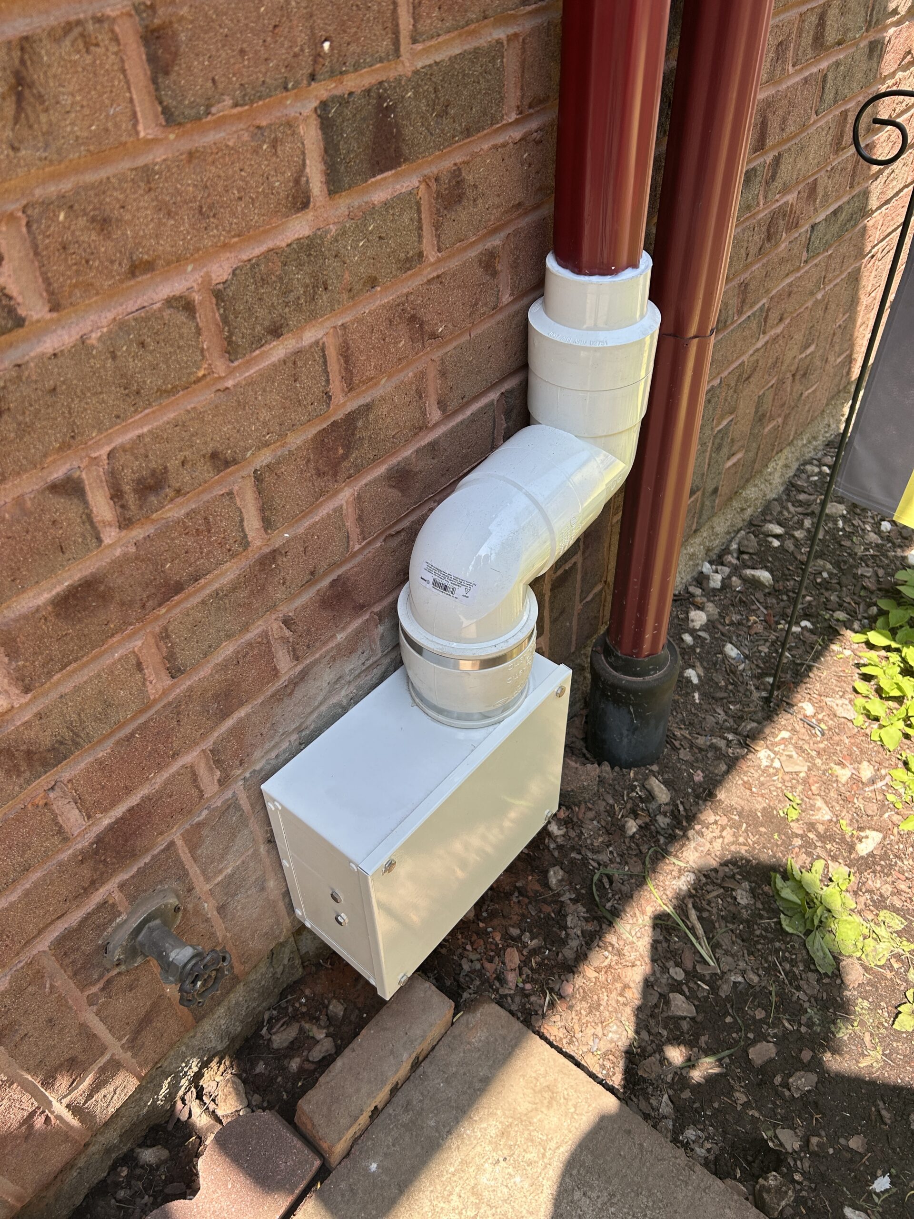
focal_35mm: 26
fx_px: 915
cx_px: 457
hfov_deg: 53.1
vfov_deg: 67.3
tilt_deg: -43.1
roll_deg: +1.0
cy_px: 610
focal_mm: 5.7
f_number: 1.5
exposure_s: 1/658
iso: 50
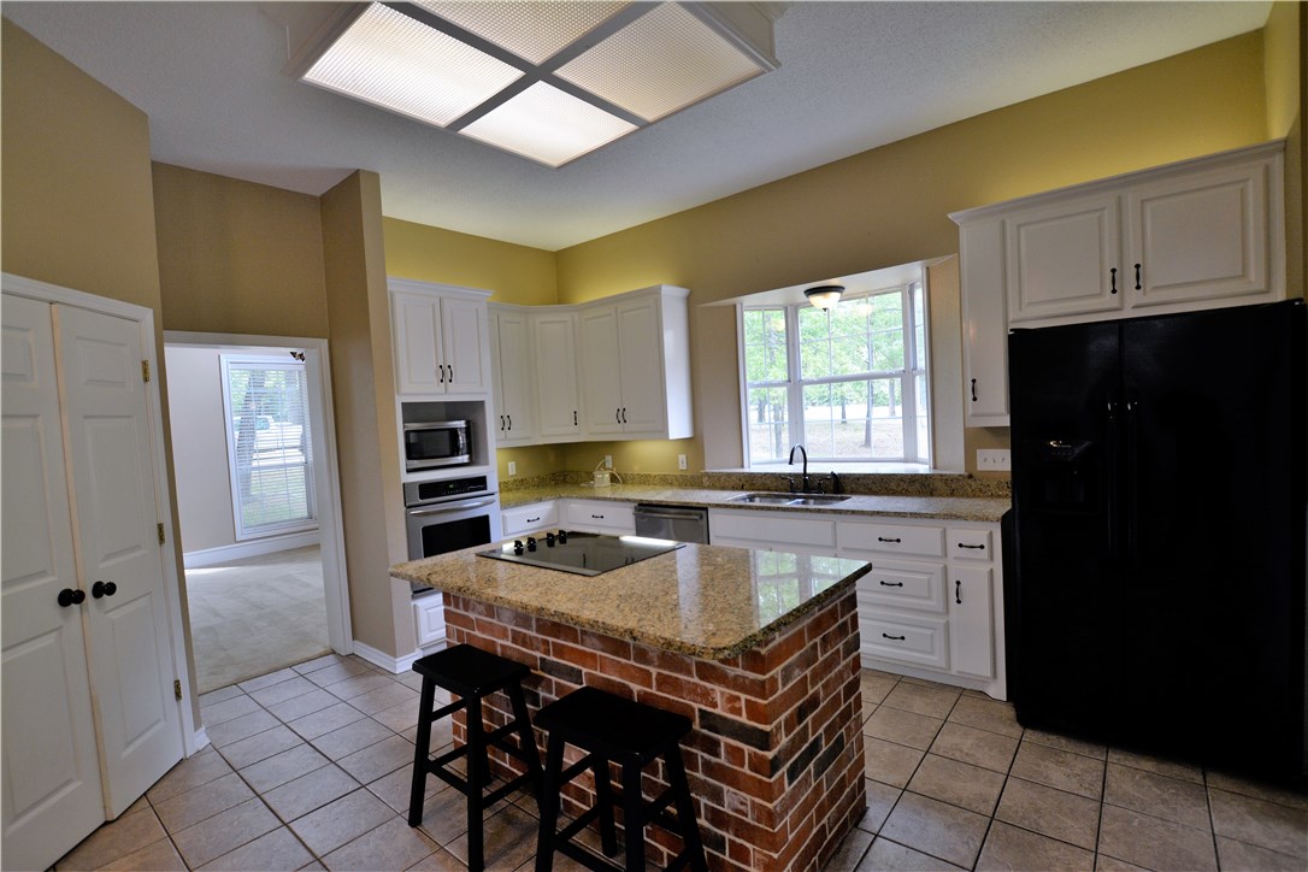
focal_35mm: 16
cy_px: 436
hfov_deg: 95.0
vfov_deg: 72.1
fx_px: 599
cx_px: 654
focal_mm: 11
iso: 400
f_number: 4.5
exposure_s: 1/80
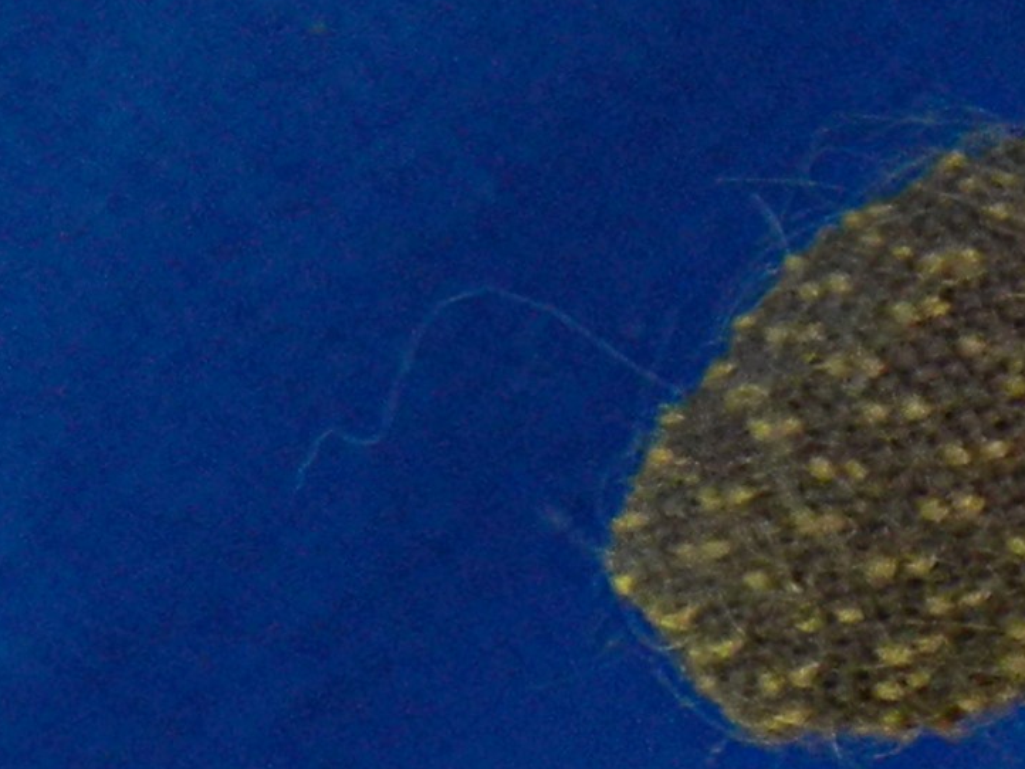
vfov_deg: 5.0
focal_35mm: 288
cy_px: 1684
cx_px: 2626
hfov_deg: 6.5
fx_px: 8531
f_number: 3.9
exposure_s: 1/30
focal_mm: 9.3
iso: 200
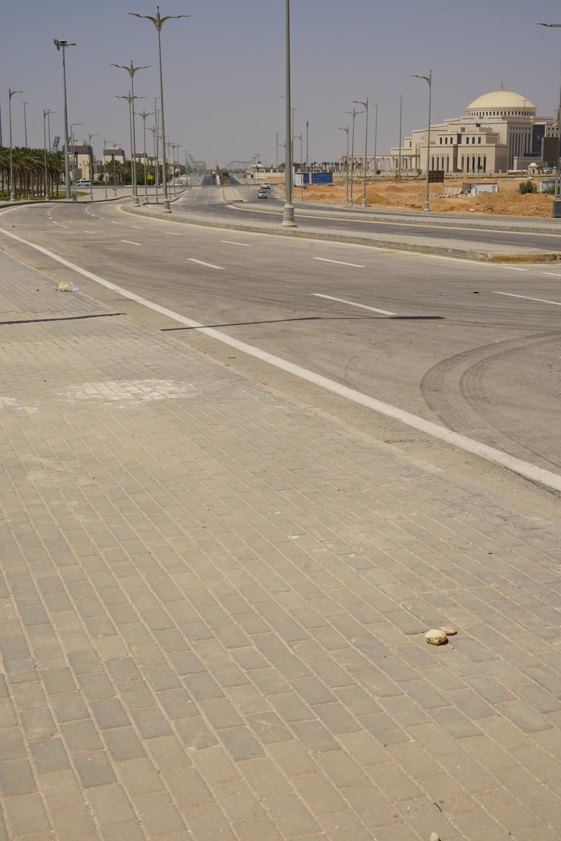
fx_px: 1145
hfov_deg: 27.5
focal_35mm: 49
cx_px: 280
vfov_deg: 40.3
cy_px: 420
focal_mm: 49
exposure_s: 1/320
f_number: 11
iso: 100
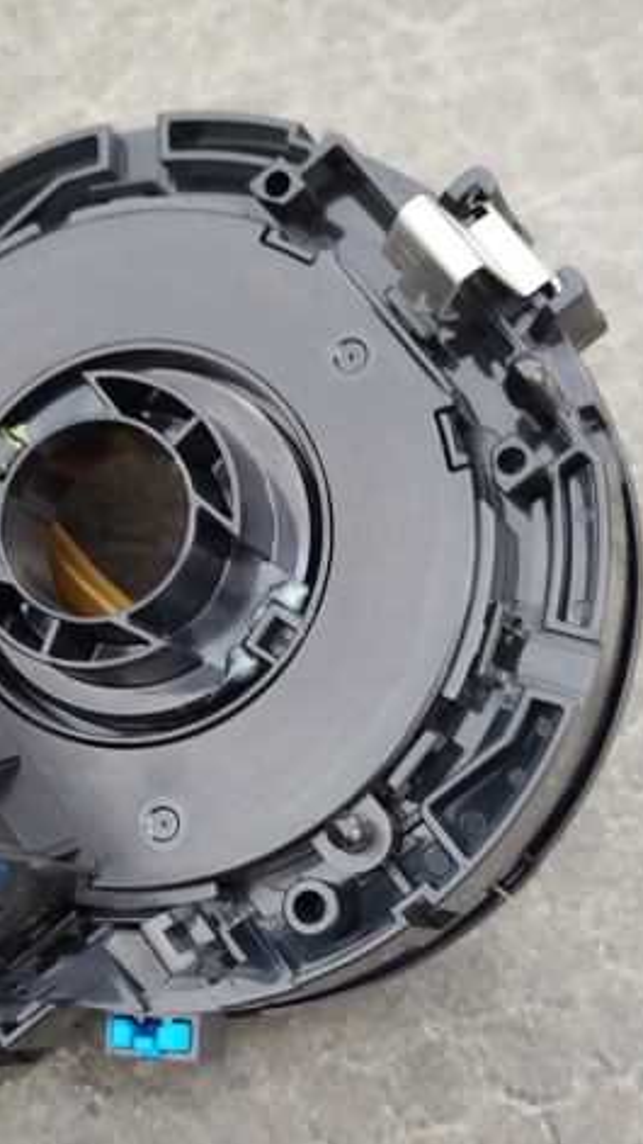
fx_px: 2152
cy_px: 581
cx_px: 95
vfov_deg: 29.7
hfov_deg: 16.8
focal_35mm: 71
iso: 64
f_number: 1.7
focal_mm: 5.31
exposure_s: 1/50
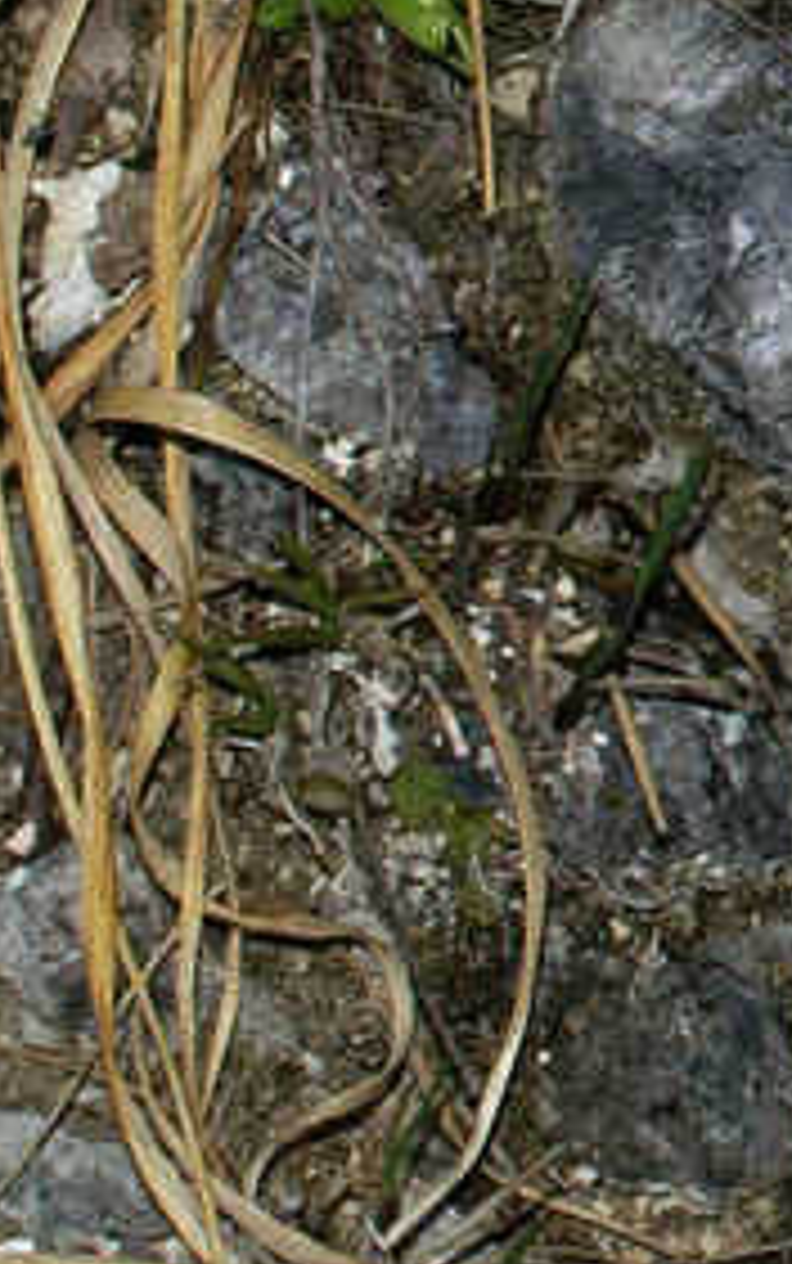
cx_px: 1750
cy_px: 58
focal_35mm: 293
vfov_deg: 7.1
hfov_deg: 4.4
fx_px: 10109
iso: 100
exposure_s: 1/80
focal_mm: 45
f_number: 20
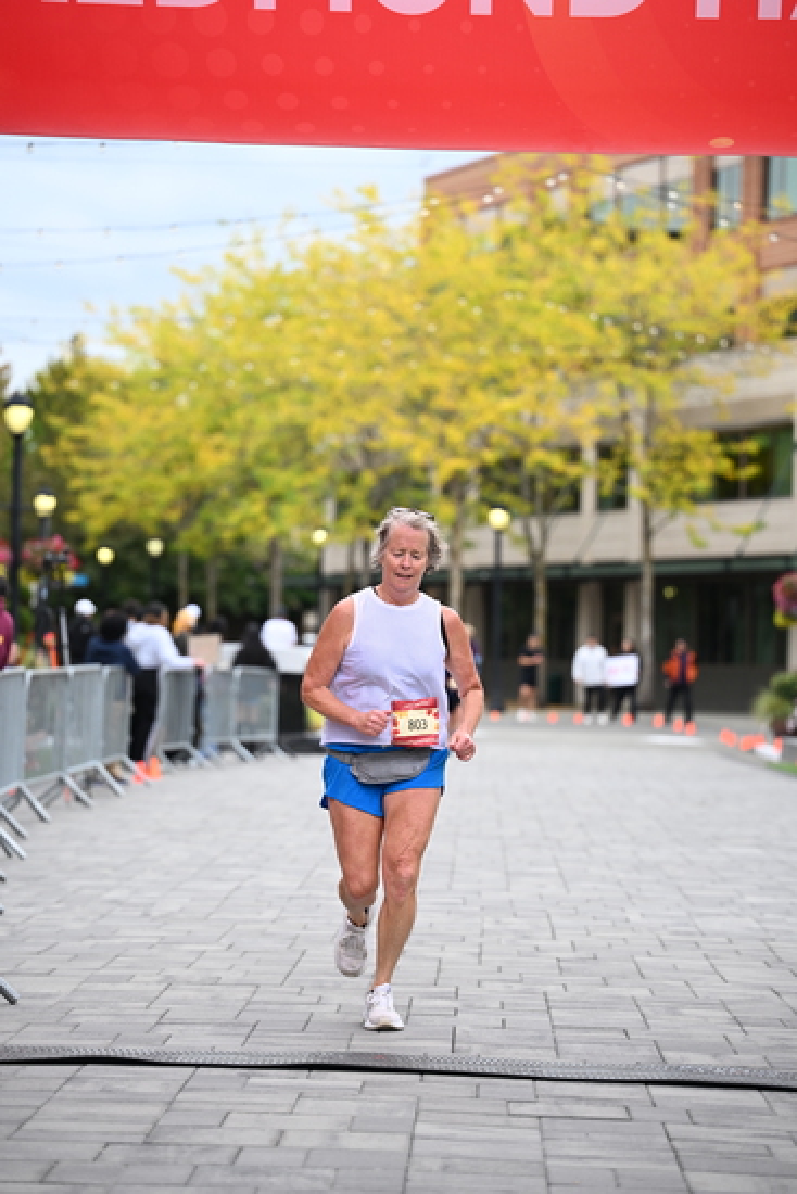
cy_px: 597
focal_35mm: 104
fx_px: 3451
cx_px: 398
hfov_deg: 13.2
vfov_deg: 19.6
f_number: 2.8
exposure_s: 1/2500
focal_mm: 104
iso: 640
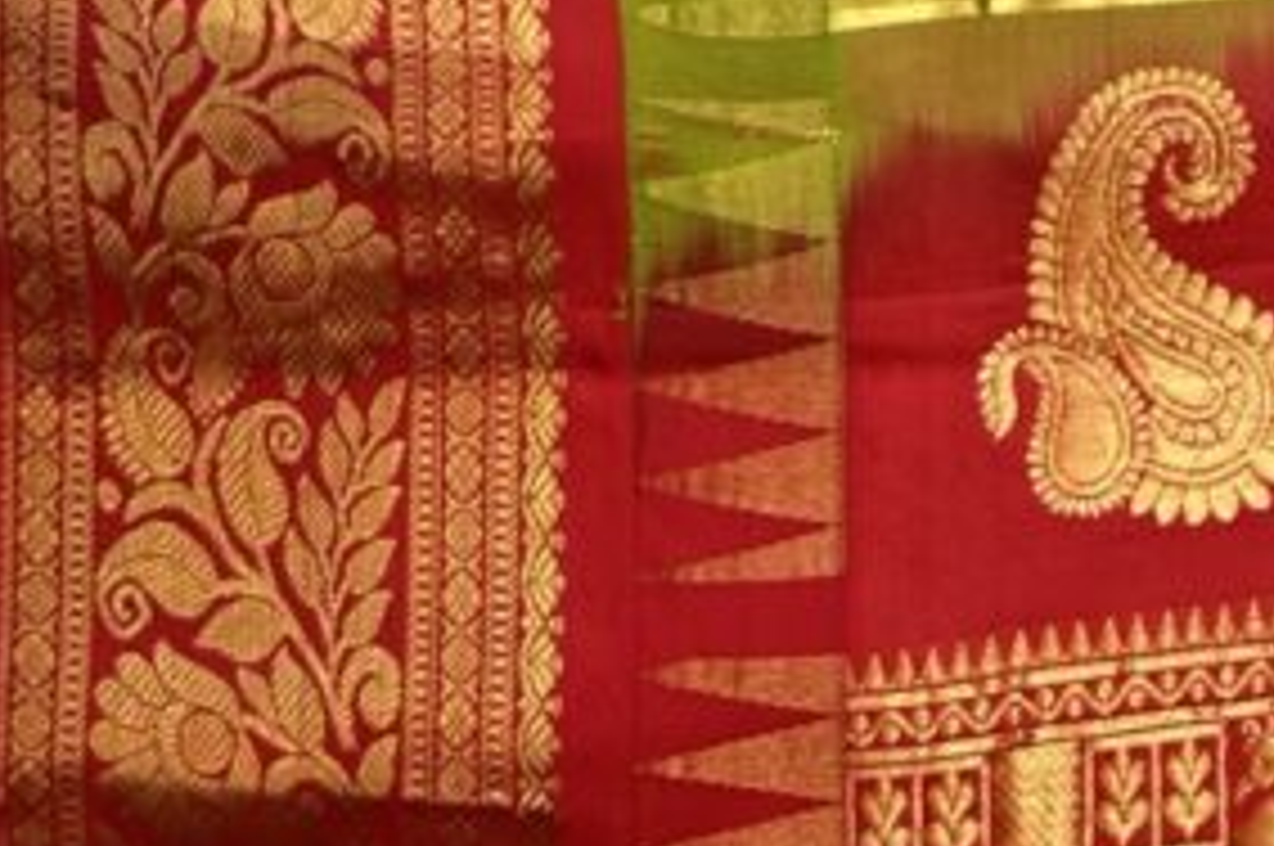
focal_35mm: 98
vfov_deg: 12.7
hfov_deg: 19.8
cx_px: 1454
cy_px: -684
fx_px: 3464
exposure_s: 1/50
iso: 64
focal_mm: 5.7
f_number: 1.5
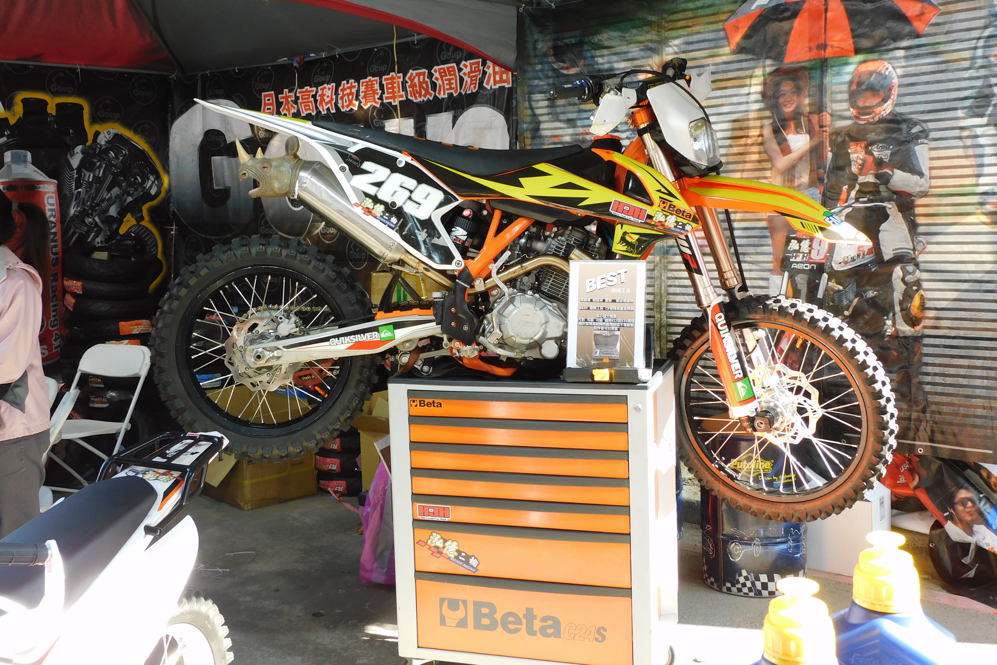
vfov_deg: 35.9
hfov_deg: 51.9
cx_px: 493
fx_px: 1025
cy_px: 290
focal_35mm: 37
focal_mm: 6.3
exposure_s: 1/50
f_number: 3.8
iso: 125
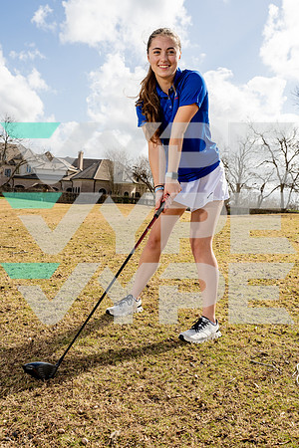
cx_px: 150
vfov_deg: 51.9
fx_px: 461
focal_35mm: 37
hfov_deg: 35.9
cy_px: 224
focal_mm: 37
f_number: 8
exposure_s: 1/250
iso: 100
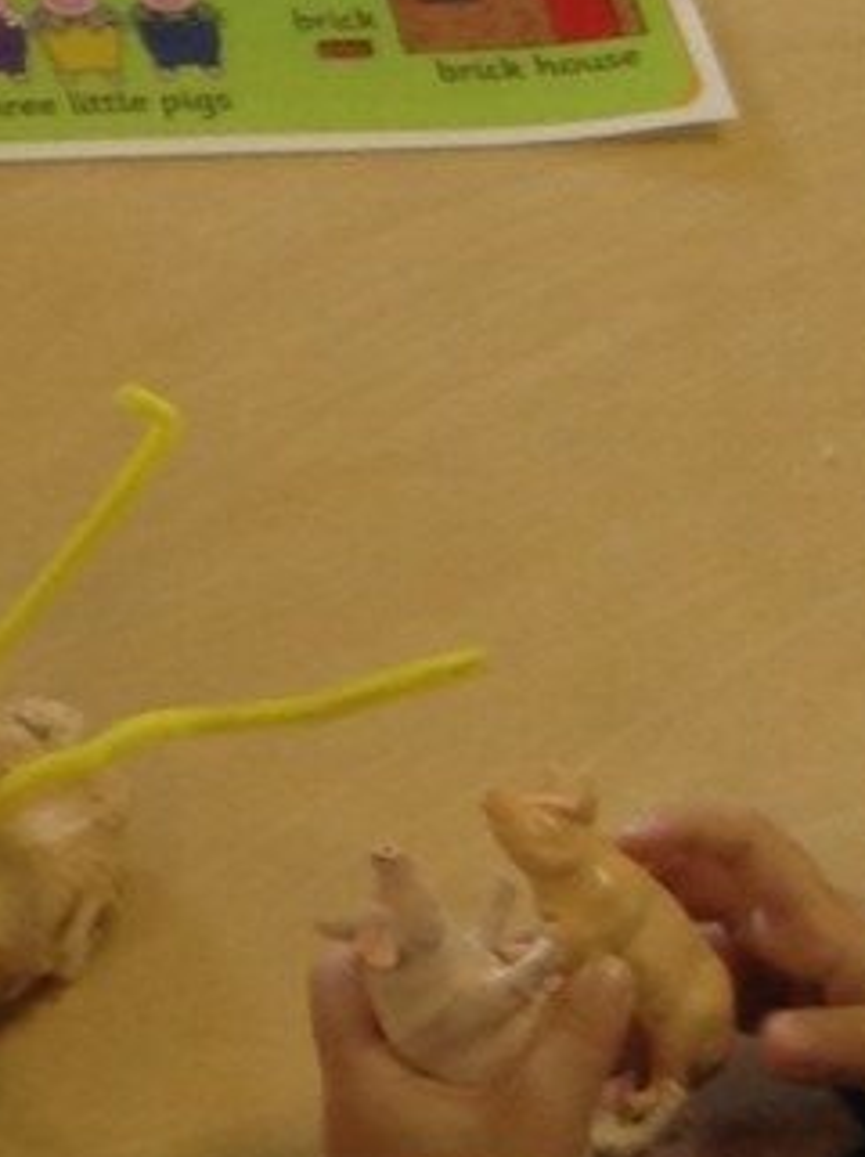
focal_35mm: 185
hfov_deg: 7.7
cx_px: -753
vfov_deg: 10.3
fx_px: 6176
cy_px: -706
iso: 32
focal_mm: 3.3
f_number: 2.4
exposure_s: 1/25
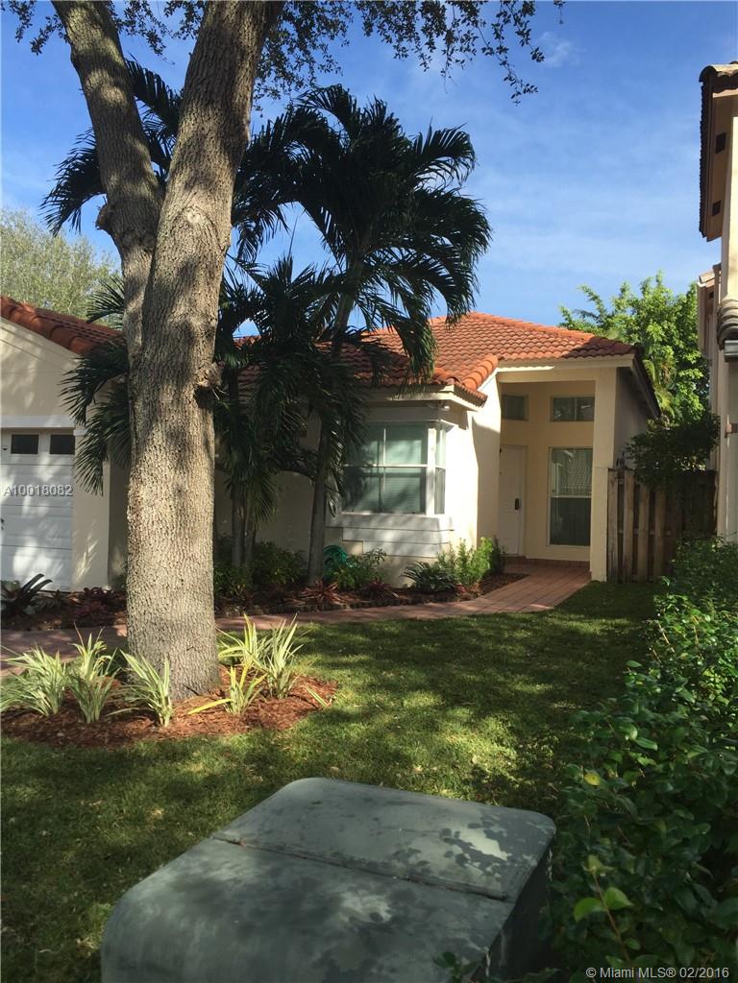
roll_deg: -1.7
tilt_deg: +2.5
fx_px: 824
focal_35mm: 29
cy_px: 492
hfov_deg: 48.2
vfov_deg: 61.7
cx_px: 369
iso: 32
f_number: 2.2
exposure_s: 1/1319
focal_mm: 4.15
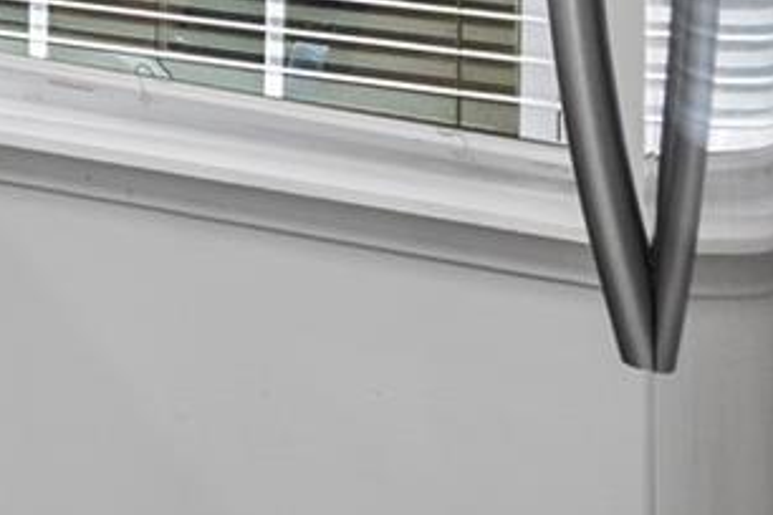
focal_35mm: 107
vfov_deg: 11.5
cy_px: -519
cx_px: -1240
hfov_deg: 12.9
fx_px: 2297
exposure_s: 1/6
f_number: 8
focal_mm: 16
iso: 640
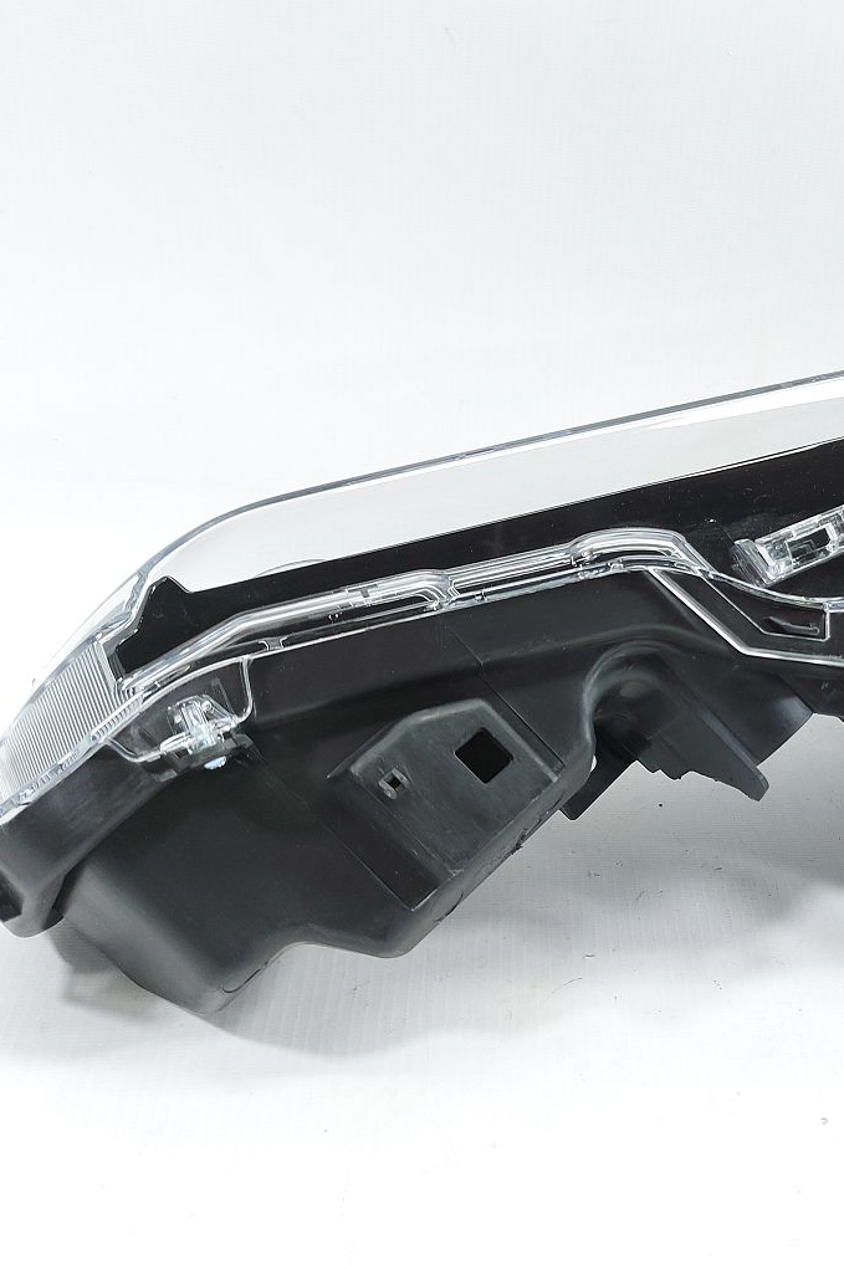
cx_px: 769
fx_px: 1195
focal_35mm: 34
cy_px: 641
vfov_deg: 55.8
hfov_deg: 36.4
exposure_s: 1/50
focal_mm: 5.23
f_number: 1.8
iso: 80
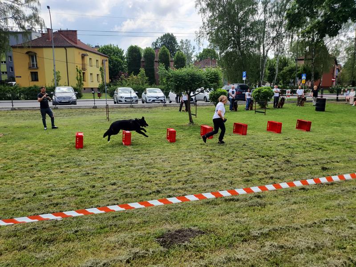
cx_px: 178
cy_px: 134
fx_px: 267
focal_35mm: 26
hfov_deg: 67.3
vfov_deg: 53.1
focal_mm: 4.3
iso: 50
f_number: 1.5
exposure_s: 1/2080
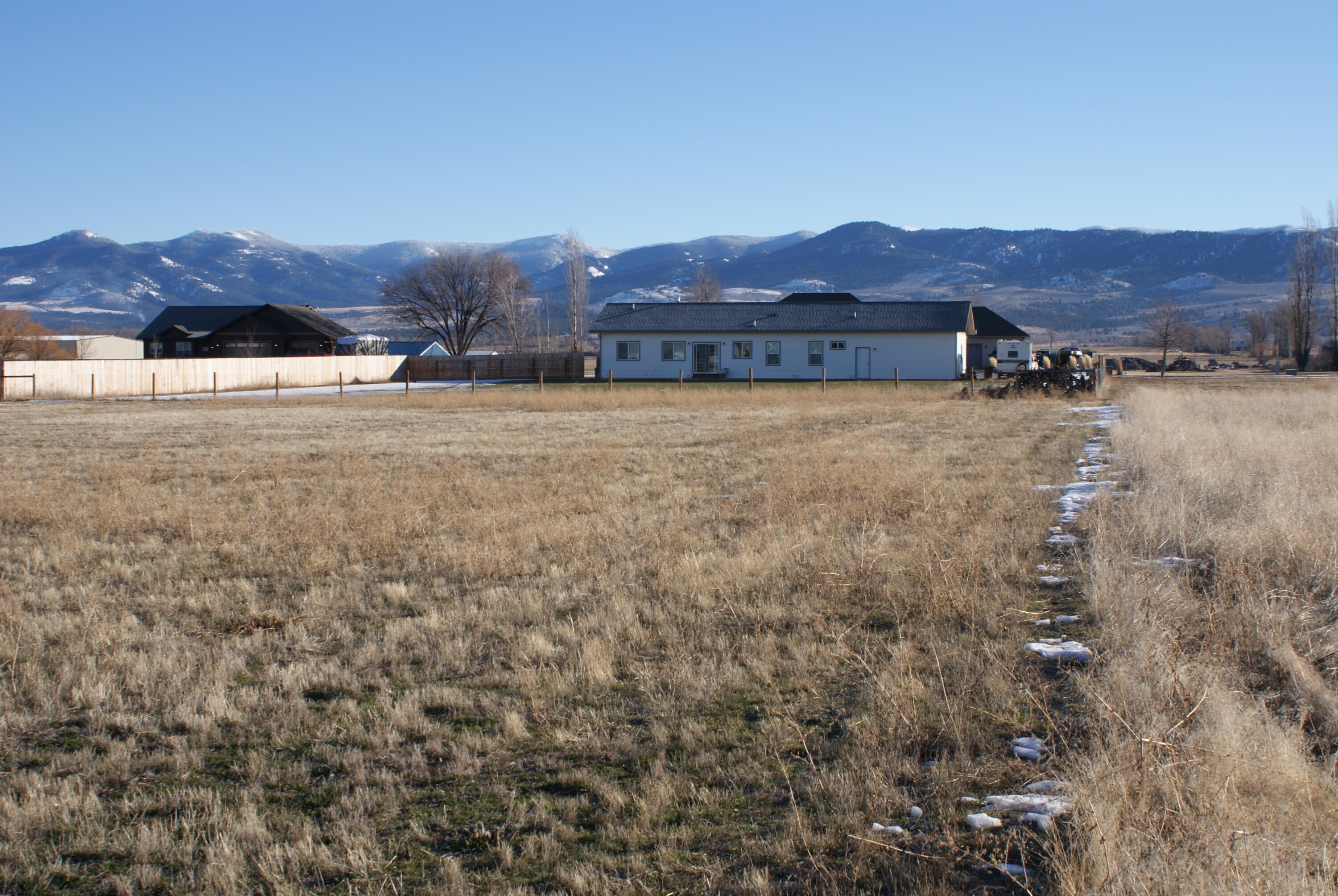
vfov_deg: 29.9
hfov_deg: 43.6
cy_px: 448
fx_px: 1674
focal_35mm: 45
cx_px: 669
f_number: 13
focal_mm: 30
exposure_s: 1/100
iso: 100
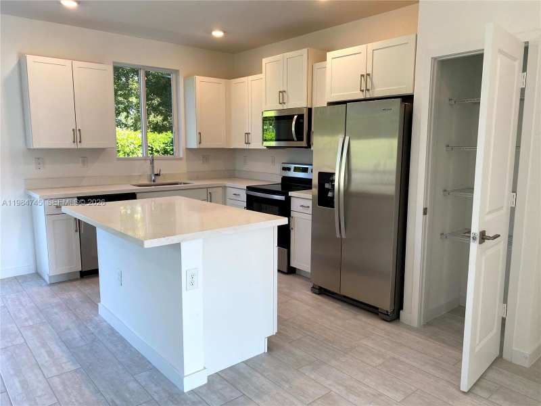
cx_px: 270
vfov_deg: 53.1
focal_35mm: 26
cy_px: 203
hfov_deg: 67.3
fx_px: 406
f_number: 1.8
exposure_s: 1/120
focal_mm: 4.25
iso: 64
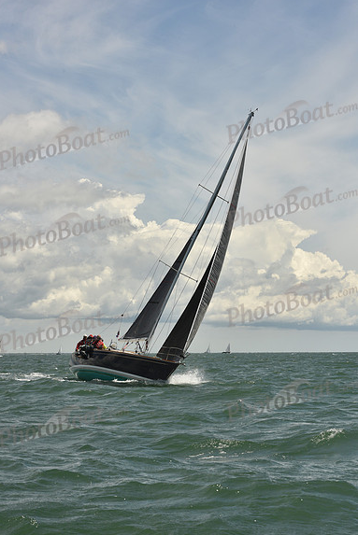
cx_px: 178
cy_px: 268
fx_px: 1280
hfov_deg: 15.9
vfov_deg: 23.6
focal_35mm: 86
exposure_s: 1/800
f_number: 13
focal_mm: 85
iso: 320
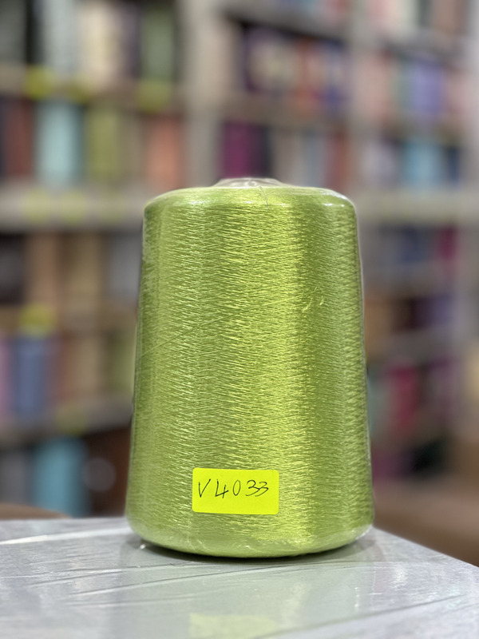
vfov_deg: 25.3
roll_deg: -1.4
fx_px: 1421
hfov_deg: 19.1
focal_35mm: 77
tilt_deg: -3.4
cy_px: 320
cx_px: 240
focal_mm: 9
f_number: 2.8
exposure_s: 1/50
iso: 160
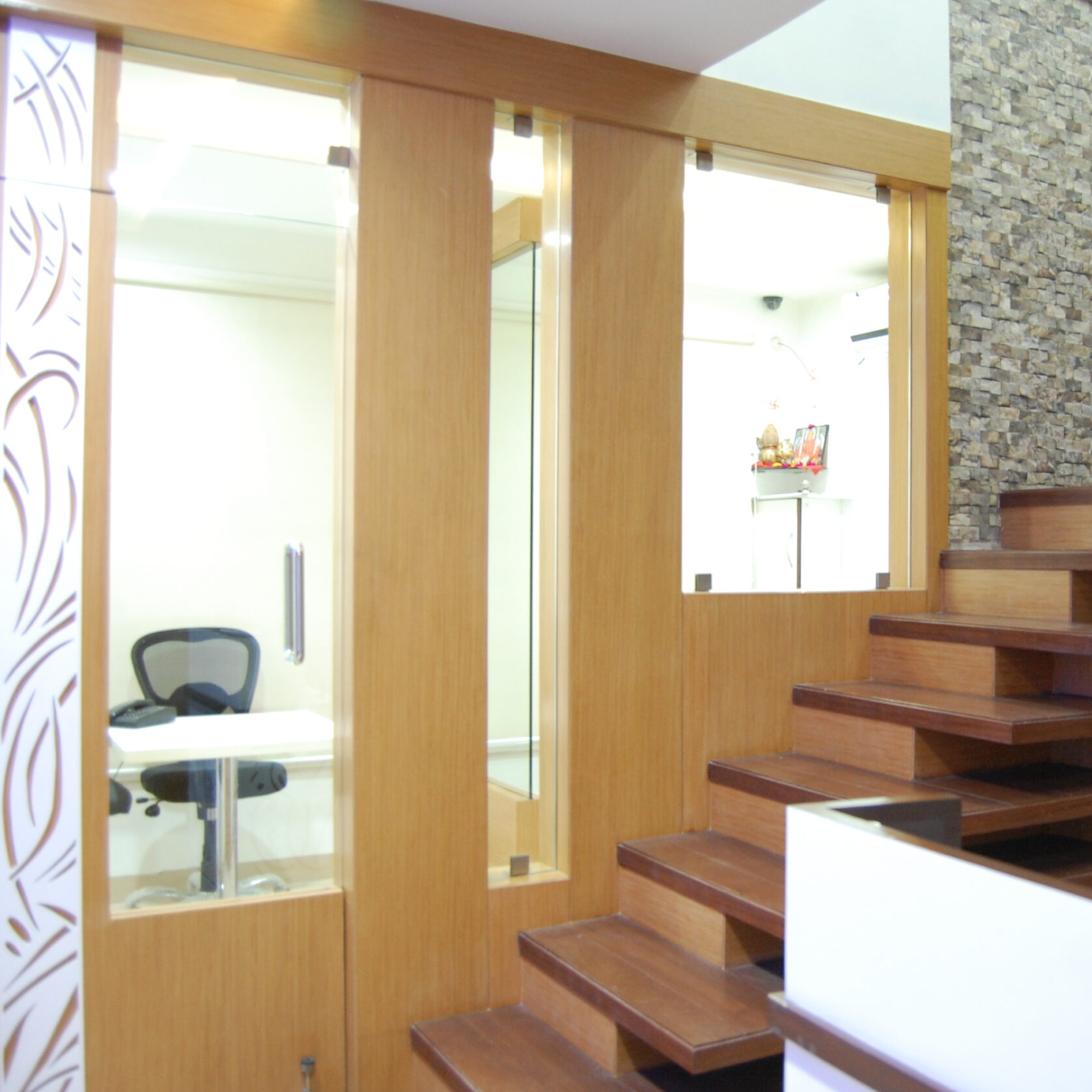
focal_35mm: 35
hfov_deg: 46.0
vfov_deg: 47.2
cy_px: 542
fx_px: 1249
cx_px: 781
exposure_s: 1/10
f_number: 3.5
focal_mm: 18
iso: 800
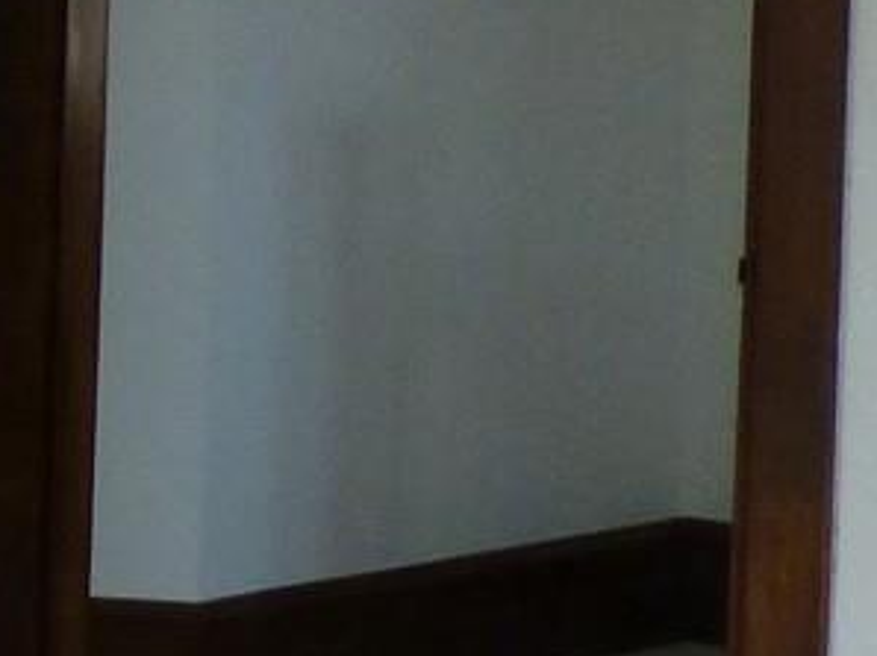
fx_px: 3266
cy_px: 79
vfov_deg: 11.4
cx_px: -1451
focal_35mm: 129
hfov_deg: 11.5
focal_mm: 4.3
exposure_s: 1/60
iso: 320
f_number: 3.3
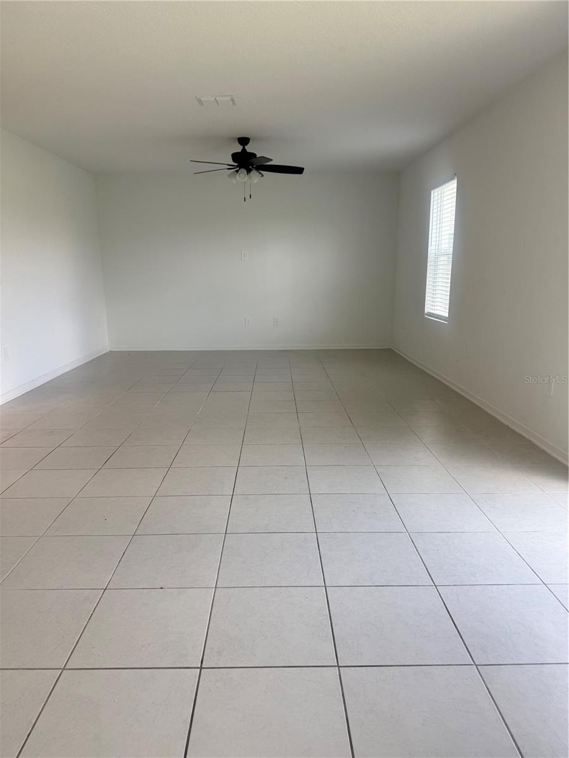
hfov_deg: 56.8
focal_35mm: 24
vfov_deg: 71.6
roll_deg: -0.3
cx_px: 284
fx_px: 526
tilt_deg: -10.4
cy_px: 379
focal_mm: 6.76
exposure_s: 1/183
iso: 80
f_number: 1.78
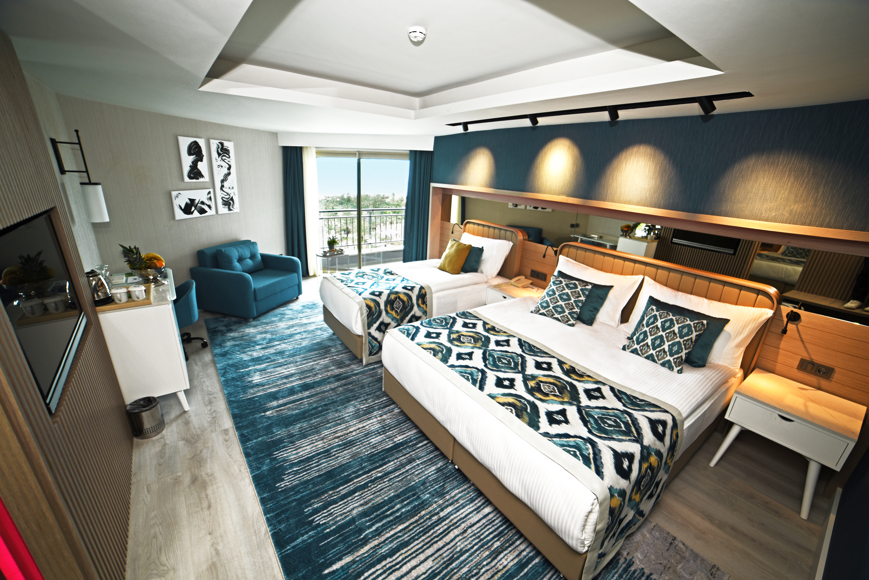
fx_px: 338
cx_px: 434
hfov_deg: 104.2
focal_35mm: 14
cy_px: 290
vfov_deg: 81.3
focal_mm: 14
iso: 100
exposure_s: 1/80
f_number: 2.8
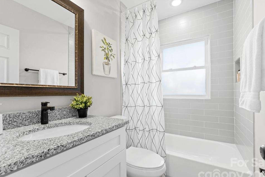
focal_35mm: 16
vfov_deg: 73.8
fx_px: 118
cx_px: 134
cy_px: 93
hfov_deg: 96.9
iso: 4000
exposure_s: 1/80
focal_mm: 14.9
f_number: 7.1
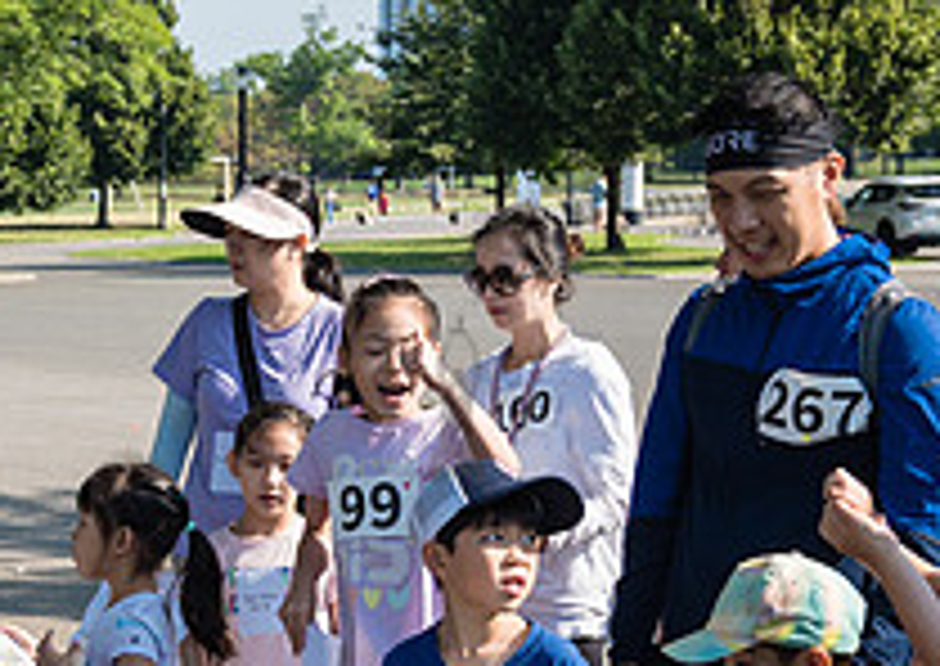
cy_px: 527
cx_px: -394
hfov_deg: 15.4
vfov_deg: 11.7
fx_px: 3248
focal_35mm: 122
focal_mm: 38
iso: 250
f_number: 4.5
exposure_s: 1/800
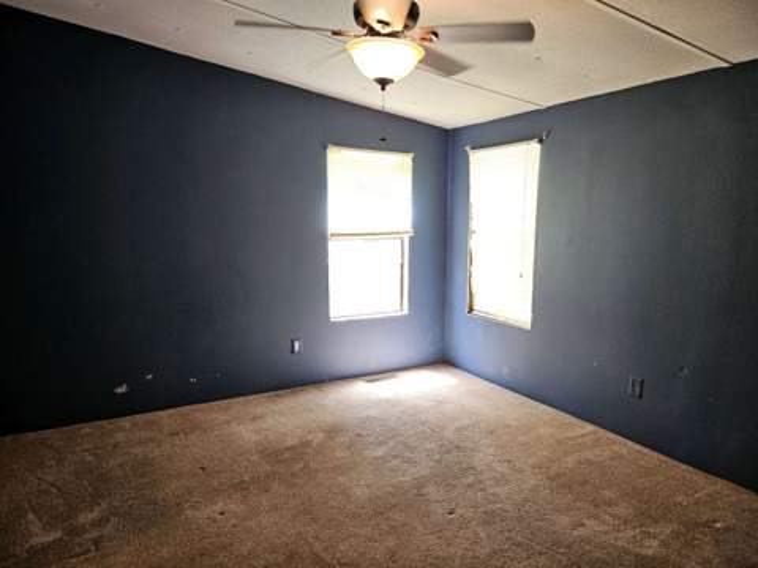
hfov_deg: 71.6
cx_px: 379
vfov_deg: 56.8
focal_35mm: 24
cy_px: 284
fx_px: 526
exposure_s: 1/120
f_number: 1.8
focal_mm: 5
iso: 200
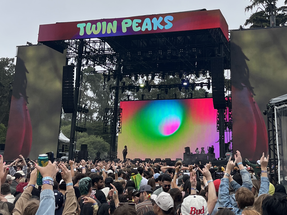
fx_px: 216
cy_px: 108
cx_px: 144
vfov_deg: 53.1
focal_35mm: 26
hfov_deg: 67.3
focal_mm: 5.1
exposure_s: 1/1802
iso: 50
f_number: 1.6
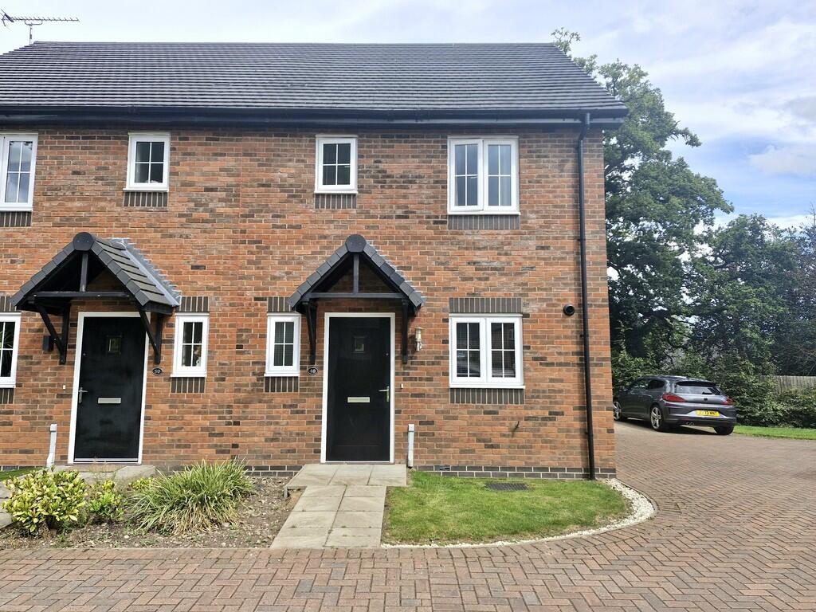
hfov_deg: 73.9
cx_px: 408
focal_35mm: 23
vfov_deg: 58.9
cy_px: 306
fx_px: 542
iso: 50
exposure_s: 1/1667
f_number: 1.8
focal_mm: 5.54
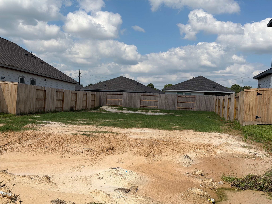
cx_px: 136
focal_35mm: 48
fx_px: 377
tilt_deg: +0.8
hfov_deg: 39.7
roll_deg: -2.4
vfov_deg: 30.3
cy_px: 102
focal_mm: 6.76
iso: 64
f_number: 1.78
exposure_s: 1/8772
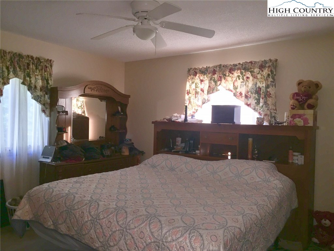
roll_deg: -2.9
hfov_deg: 61.7
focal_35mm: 29
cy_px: 126
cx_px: 167
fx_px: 280
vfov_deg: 48.2
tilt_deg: -1.8
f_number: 2.2
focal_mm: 4.15
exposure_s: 1/30
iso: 50
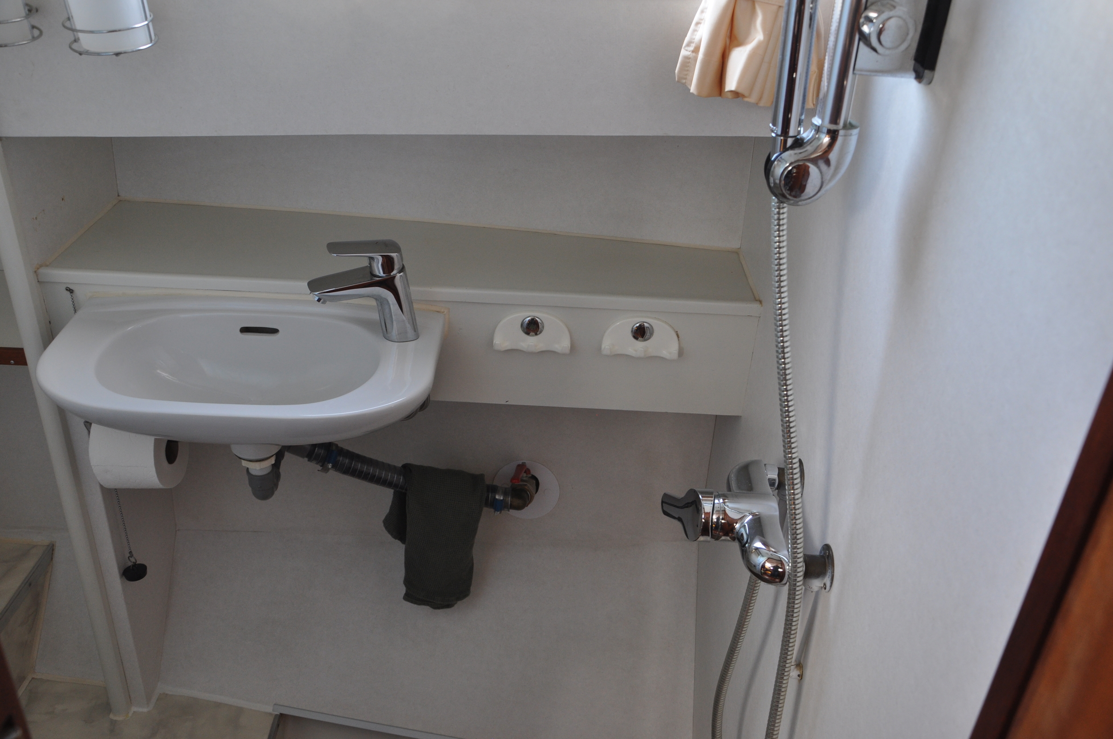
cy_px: 370
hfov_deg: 57.3
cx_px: 556
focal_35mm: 33
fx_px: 1019
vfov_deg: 39.9
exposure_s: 1/30
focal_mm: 22
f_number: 5.6
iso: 400
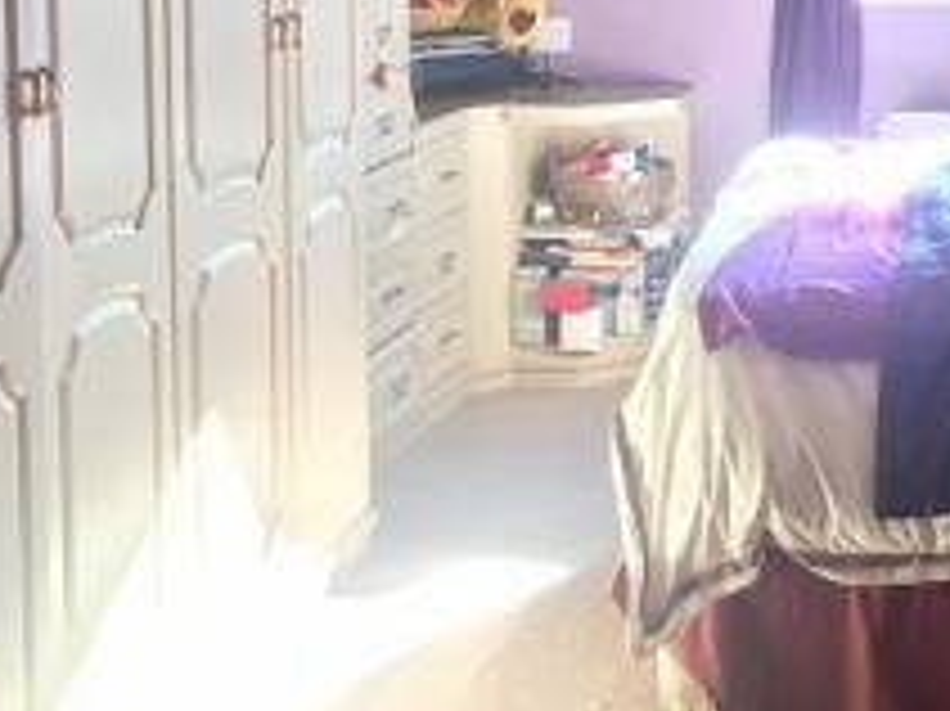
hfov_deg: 23.7
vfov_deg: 18.1
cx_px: 880
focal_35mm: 80
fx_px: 2194
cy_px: 43
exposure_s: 1/33
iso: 64
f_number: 2.2
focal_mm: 4.15
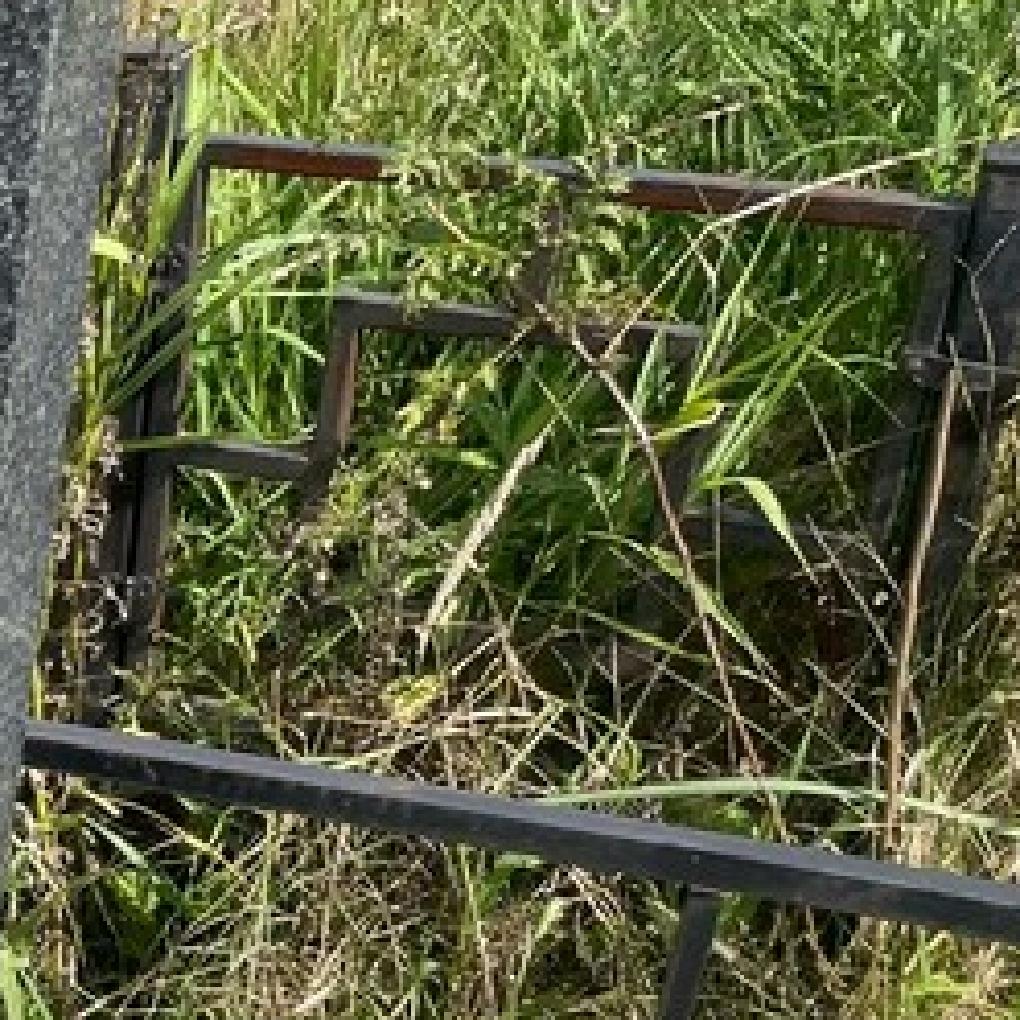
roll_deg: +2.7
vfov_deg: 22.4
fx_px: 2467
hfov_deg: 19.8
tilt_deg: -37.7
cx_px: -572
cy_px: 1041
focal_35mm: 74
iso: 32
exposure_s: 1/4132
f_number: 1.6
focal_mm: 4.2
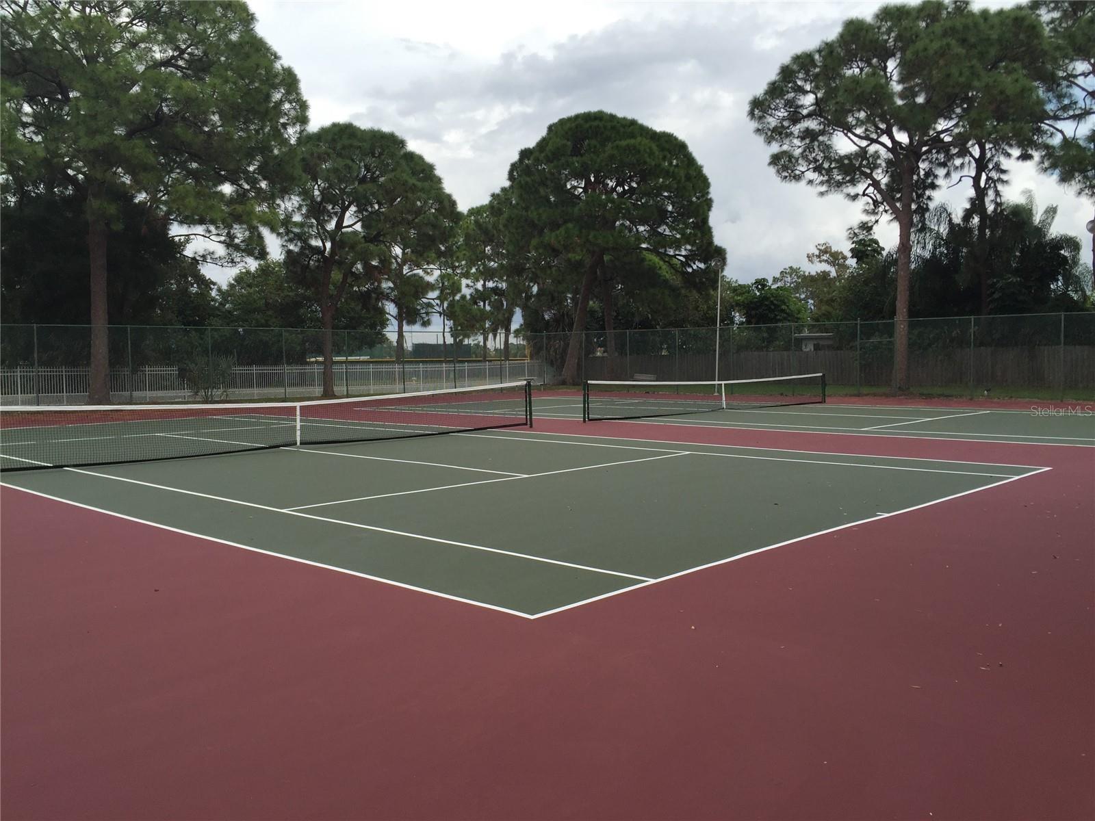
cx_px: 548
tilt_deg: -1.9
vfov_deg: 48.2
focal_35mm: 29
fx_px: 917
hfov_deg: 61.7
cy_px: 410
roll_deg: +0.1
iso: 32
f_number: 2.2
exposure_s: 1/791
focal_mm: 4.15
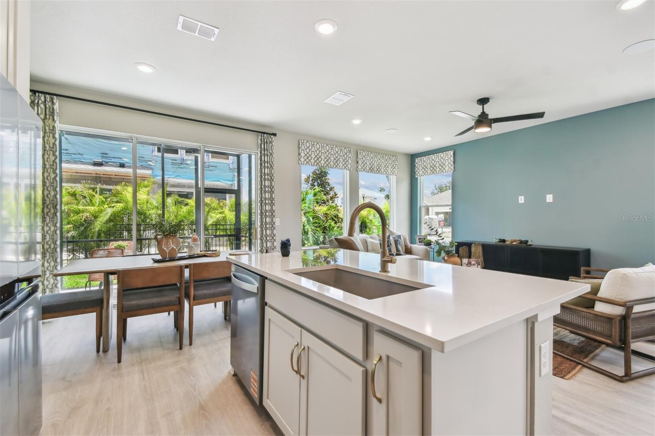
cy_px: 218
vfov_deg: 77.3
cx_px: 328
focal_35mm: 15
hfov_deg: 100.4
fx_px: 273
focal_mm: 10
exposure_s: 1/200
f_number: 7.1
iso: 100
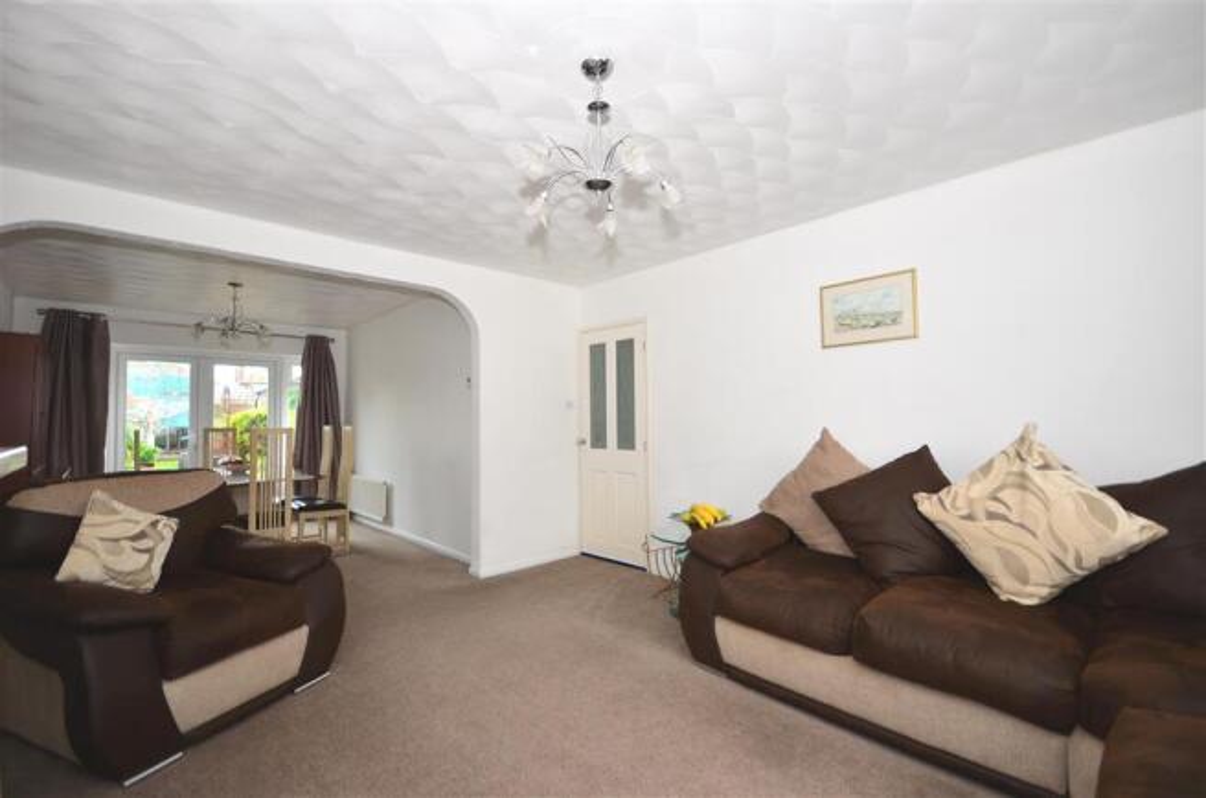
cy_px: 399
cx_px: 603
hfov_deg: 100.5
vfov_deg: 77.0
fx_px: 501
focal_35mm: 15
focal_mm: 10
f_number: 5
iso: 200
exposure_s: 1/20
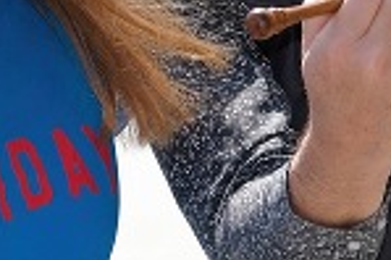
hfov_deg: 3.3
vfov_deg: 2.2
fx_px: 6694
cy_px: -37
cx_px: 189
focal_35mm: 617
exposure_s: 1/1900
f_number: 3.6
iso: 400
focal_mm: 102.2
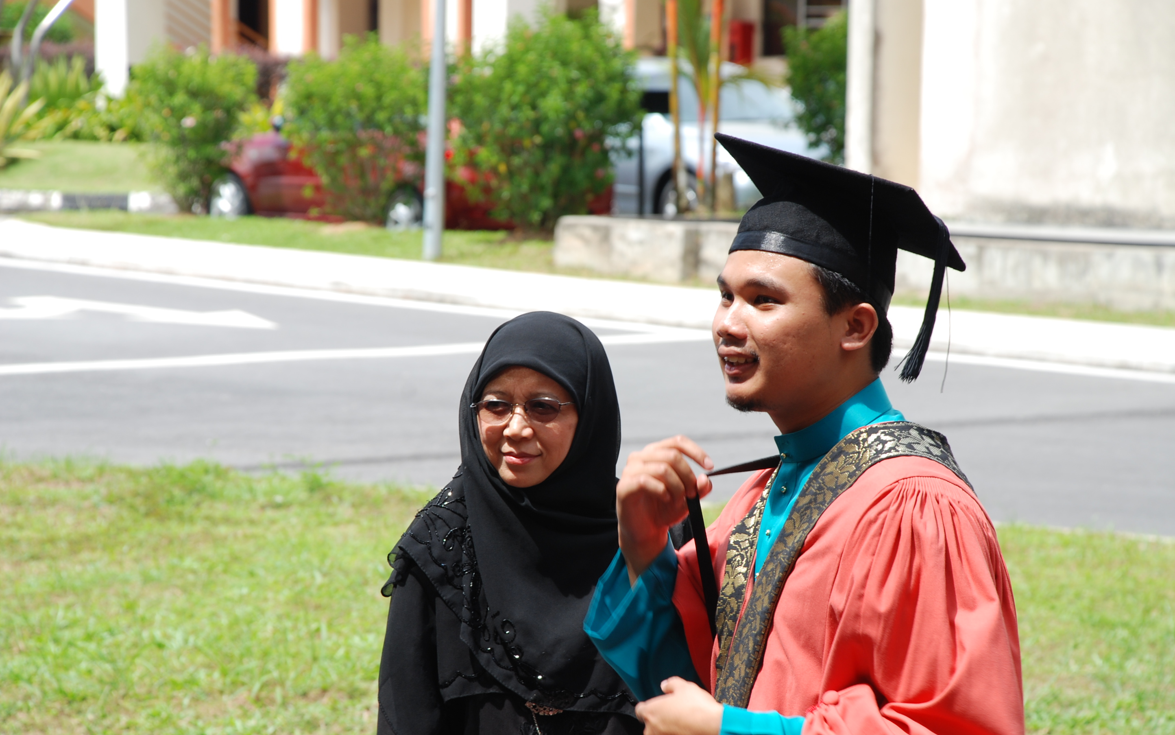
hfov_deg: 12.2
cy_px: 391
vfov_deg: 7.6
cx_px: 586
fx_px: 5508
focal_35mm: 172
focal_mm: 112
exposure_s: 1/100
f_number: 8
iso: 125
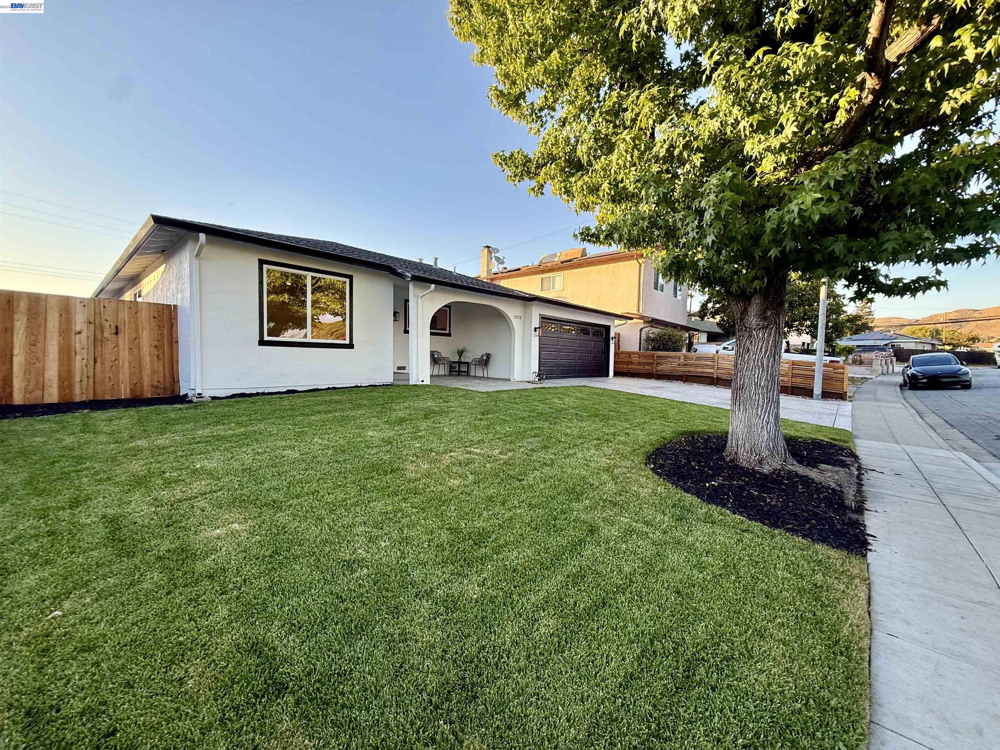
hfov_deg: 102.1
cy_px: 375
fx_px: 404
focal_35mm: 14
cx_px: 500
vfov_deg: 85.7
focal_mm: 2.22
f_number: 2.2
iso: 64
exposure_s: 1/277
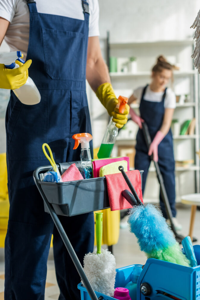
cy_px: 149
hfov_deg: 26.5
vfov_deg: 38.9
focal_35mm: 51
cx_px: 99
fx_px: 425
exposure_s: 1/200
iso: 200
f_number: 3.5
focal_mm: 50
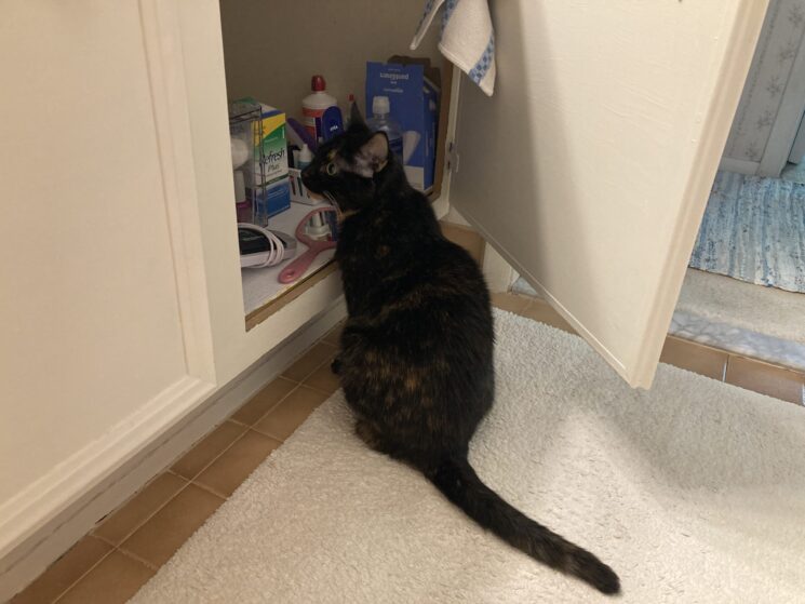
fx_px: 651
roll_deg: -3.1
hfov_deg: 63.4
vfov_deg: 49.8
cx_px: 402
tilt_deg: -29.7
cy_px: 302
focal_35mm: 28
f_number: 1.8
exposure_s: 1/60
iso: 250
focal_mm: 3.99
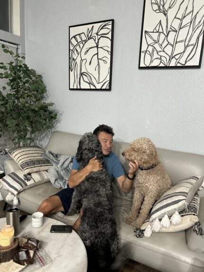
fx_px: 204
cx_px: 102
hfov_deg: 53.1
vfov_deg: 67.3
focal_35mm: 26
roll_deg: -3.2
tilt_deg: -11.4
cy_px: 136
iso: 640
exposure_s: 1/40
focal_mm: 5.7
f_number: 1.5
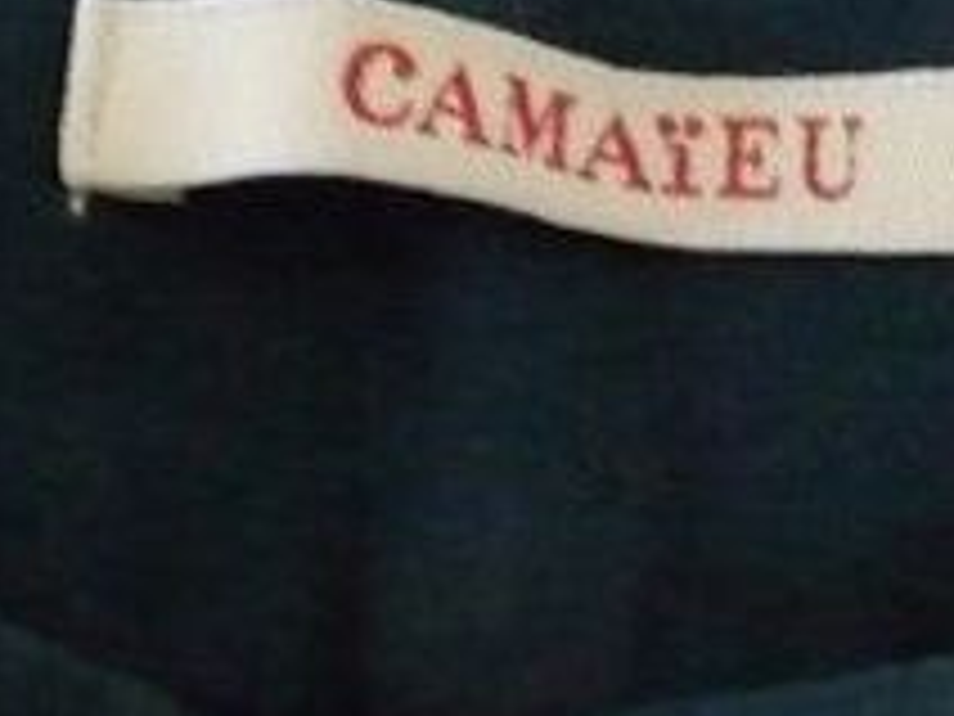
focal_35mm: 151
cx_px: 981
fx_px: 4161
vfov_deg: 9.3
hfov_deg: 12.9
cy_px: 1364
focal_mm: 5.3
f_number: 3.5
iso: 800
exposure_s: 1/10
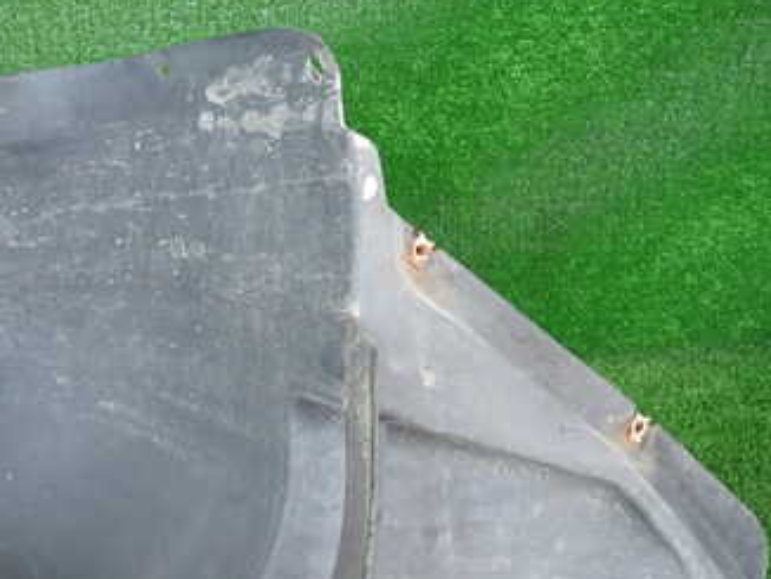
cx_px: 199
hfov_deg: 40.1
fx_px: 1025
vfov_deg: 30.9
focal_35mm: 46
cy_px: 444
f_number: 2
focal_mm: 4.5
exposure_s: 1/80
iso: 200
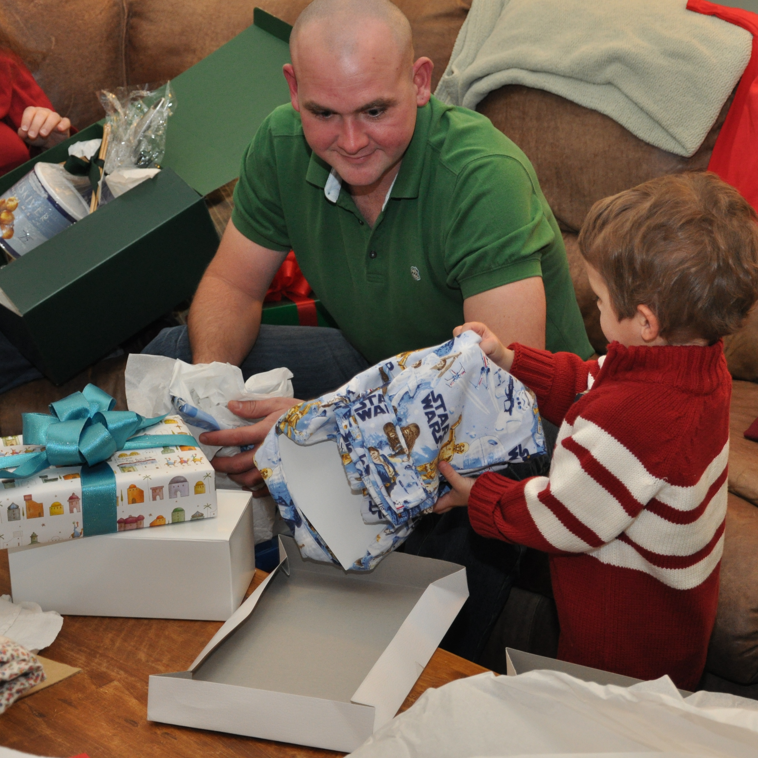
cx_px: 474
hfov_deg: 25.4
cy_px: 380
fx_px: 1676
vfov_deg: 25.5
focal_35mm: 68
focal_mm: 35
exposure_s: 1/60
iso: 800
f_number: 4.5
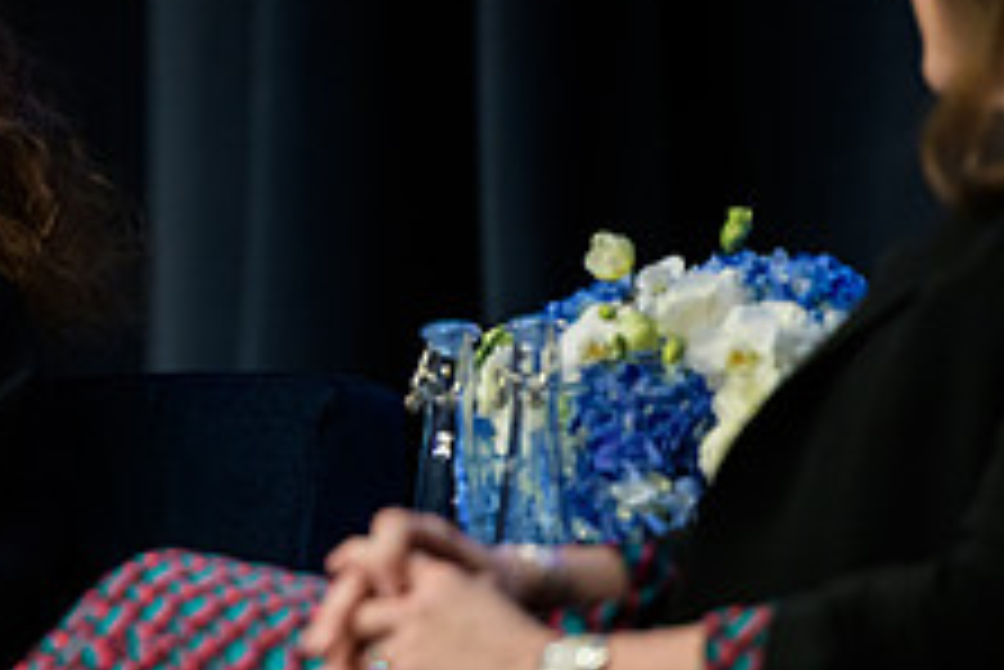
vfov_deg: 2.6
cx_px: -239
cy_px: 227
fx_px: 14539
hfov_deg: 3.9
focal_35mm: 521
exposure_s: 1/200
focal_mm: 200
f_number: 3.2
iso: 1000
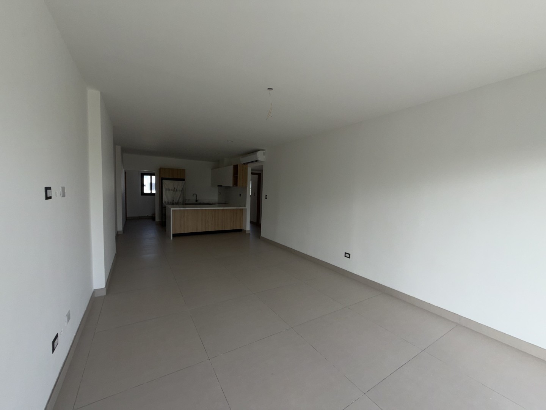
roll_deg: -1.8
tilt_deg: -3.8
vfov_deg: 85.7
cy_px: 205
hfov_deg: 102.1
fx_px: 221
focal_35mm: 14
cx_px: 273
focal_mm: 2.22
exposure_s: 1/236
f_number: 2.2
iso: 20
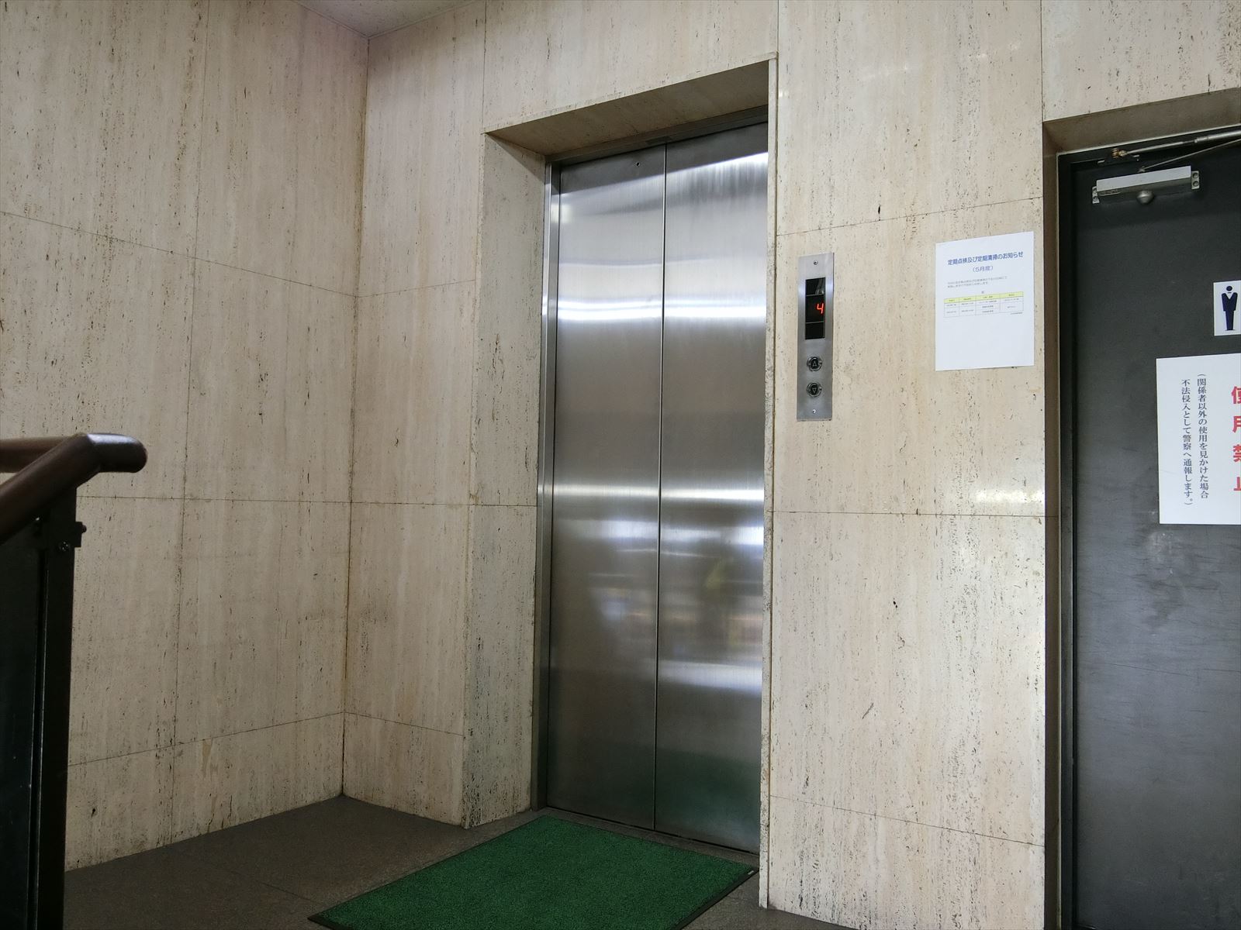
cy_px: 465
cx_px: 620
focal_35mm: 27
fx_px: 968
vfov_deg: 51.4
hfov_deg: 65.3
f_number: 3.1
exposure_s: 1/50
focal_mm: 5.7
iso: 400
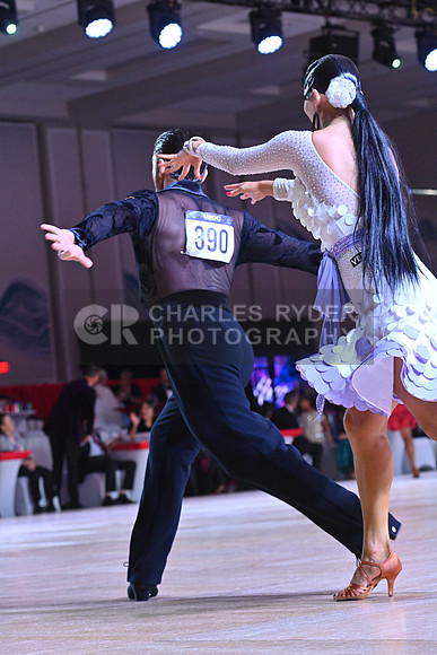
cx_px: 218
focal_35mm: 110
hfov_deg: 12.5
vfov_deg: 18.6
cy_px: 328
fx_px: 2002
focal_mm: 110
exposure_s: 1/400
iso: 4000
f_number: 6.3
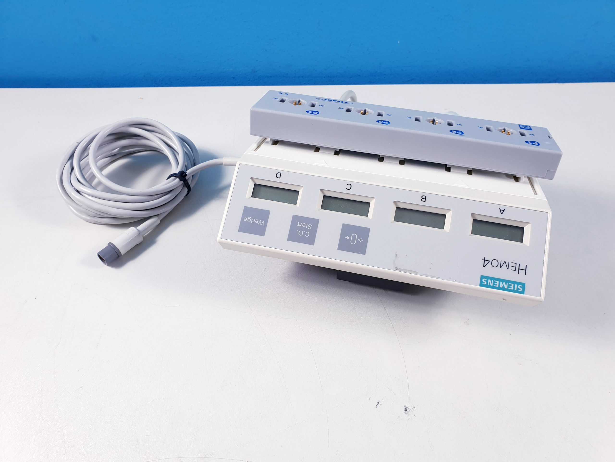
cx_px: 308
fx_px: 462
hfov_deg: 67.3
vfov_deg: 53.1
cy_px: 231
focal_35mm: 26
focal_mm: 4.3
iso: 50
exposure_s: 1/50
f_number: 2.4
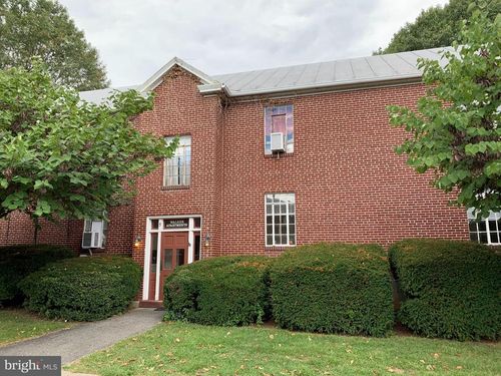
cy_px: 188
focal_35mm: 26
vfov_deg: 53.1
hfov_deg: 67.3
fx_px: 376
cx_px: 250
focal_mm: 4.25
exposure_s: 1/122
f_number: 1.8
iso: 25
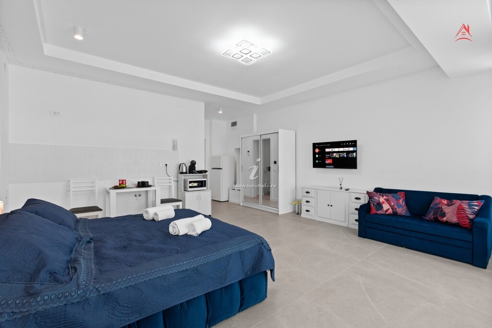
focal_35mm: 15
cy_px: 164
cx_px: 246
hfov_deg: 100.4
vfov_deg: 77.3
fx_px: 205
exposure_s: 1/15
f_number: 10
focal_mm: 10
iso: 400
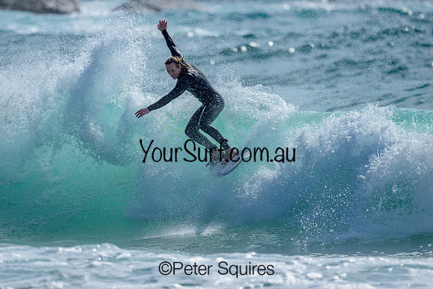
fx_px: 9624
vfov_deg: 1.7
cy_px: 144
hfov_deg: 2.6
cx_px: 216
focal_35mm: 800
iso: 140
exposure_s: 1/2000
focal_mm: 800
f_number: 6.3
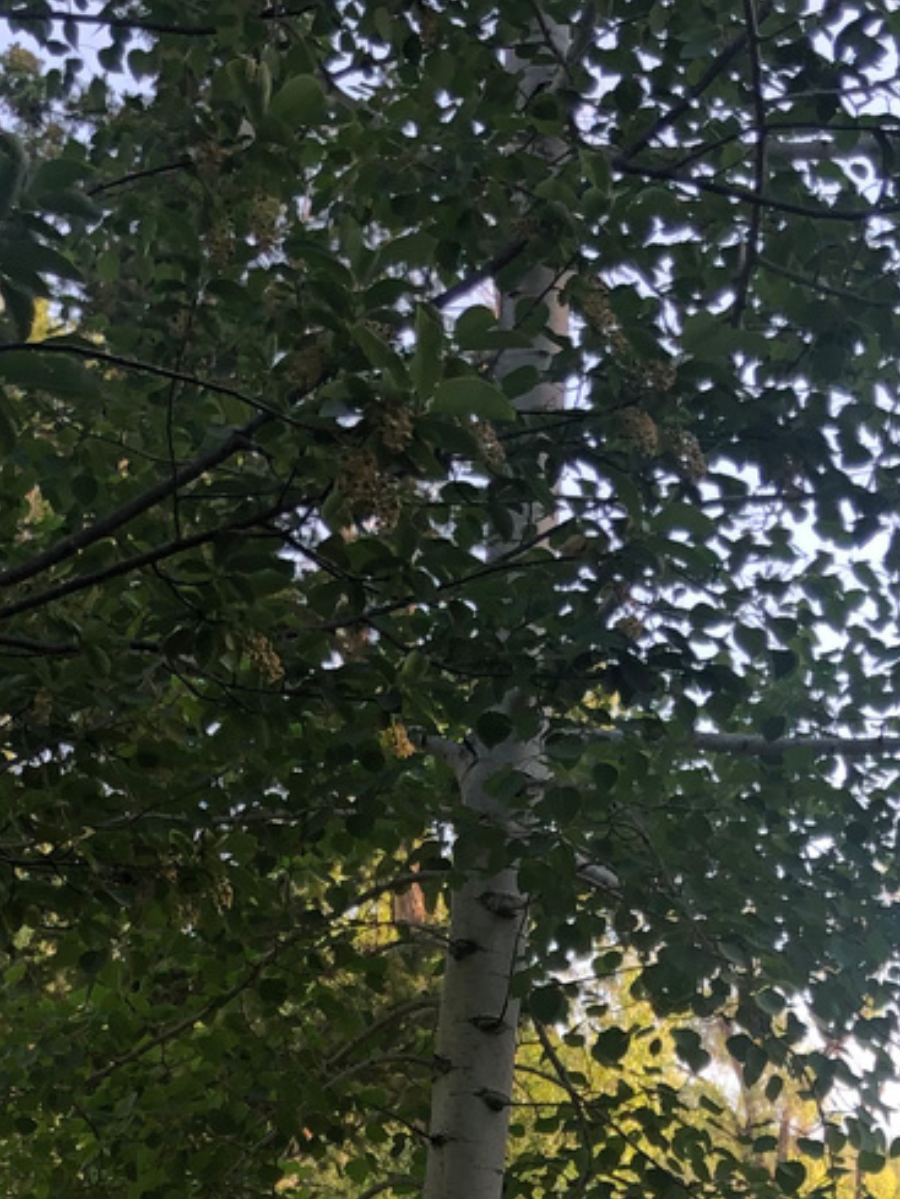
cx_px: 510
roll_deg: -1.3
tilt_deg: -2.3
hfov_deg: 16.8
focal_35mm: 88
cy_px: 1689
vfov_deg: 19.9
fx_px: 3049
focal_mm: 3.99
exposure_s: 1/120
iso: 32
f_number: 1.8
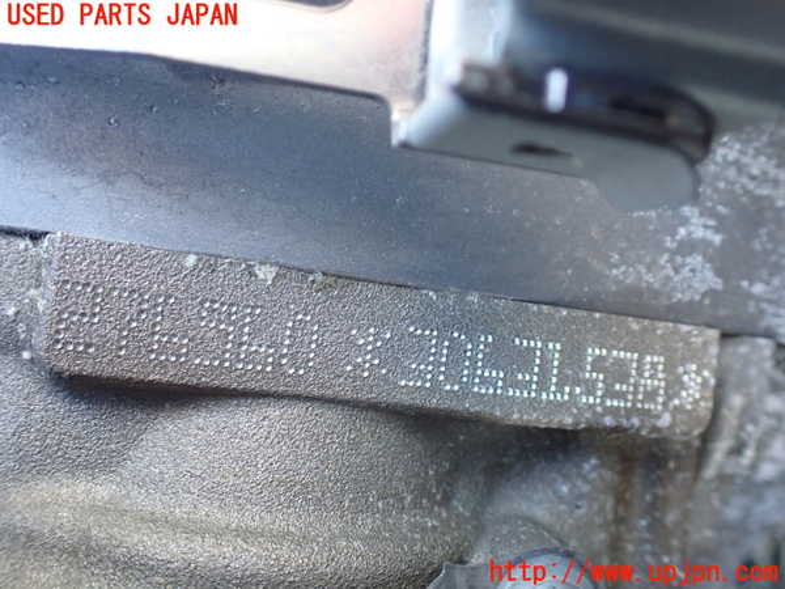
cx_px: 392
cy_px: 294
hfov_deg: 60.0
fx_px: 680
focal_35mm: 30
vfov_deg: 46.8
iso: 800
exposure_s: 1/50
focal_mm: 5.4
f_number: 2.3
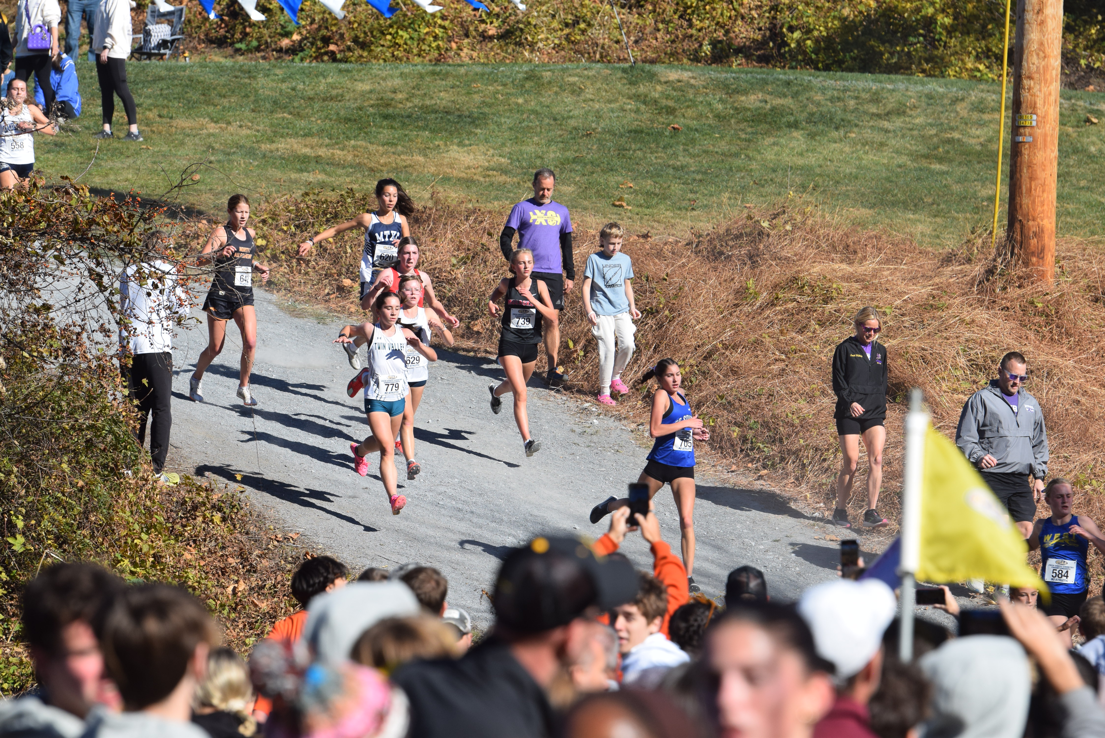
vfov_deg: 5.1
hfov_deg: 7.6
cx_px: 552
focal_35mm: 270
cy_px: 369
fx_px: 8289
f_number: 6.3
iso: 400
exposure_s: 1/1600
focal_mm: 180
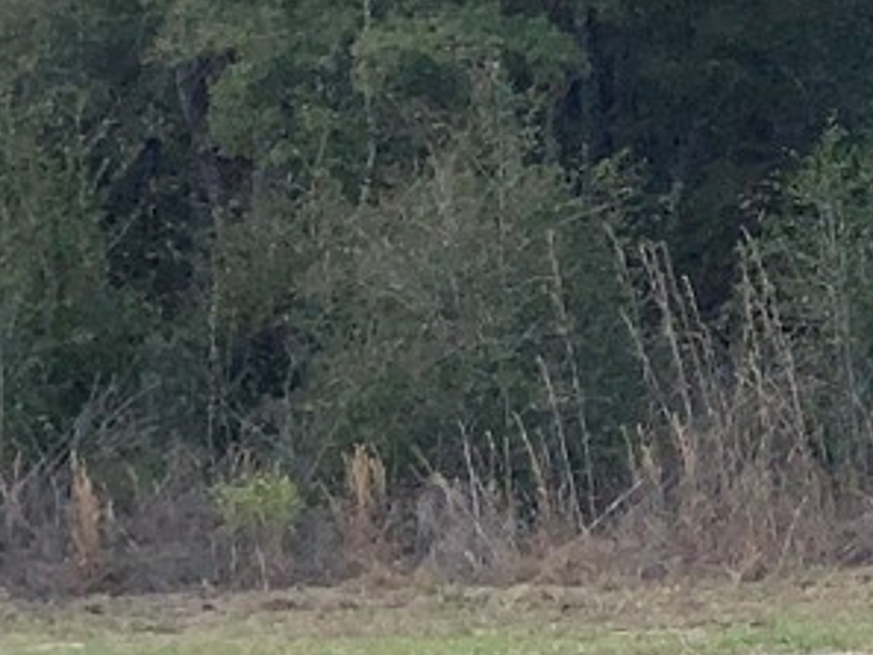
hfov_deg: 10.8
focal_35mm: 156
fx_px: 3936
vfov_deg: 9.3
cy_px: -223
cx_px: 2108
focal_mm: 3
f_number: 1.8
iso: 16
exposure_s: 1/657
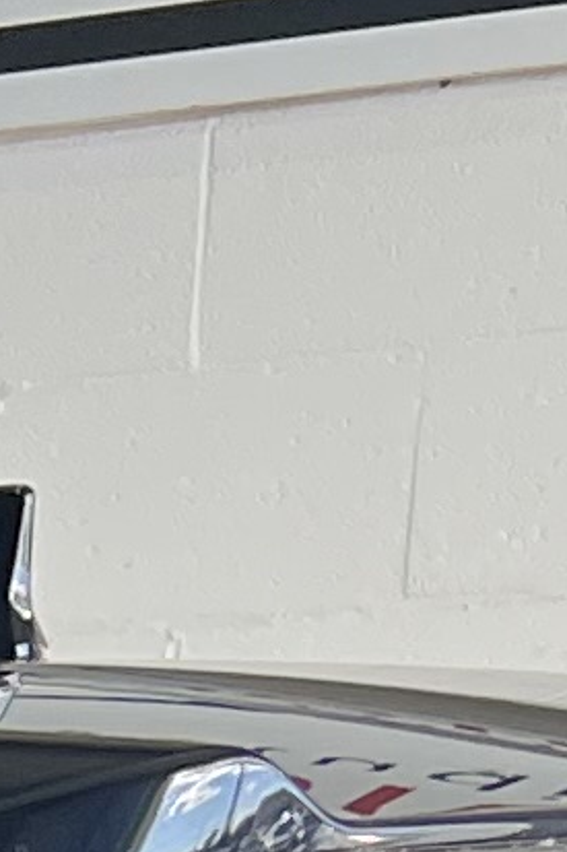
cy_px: 2870
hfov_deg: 4.7
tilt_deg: -16.1
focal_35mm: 264
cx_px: -1858
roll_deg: +1.1
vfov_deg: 6.8
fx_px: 6242
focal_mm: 5.7
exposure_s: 1/148
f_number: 1.5
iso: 64
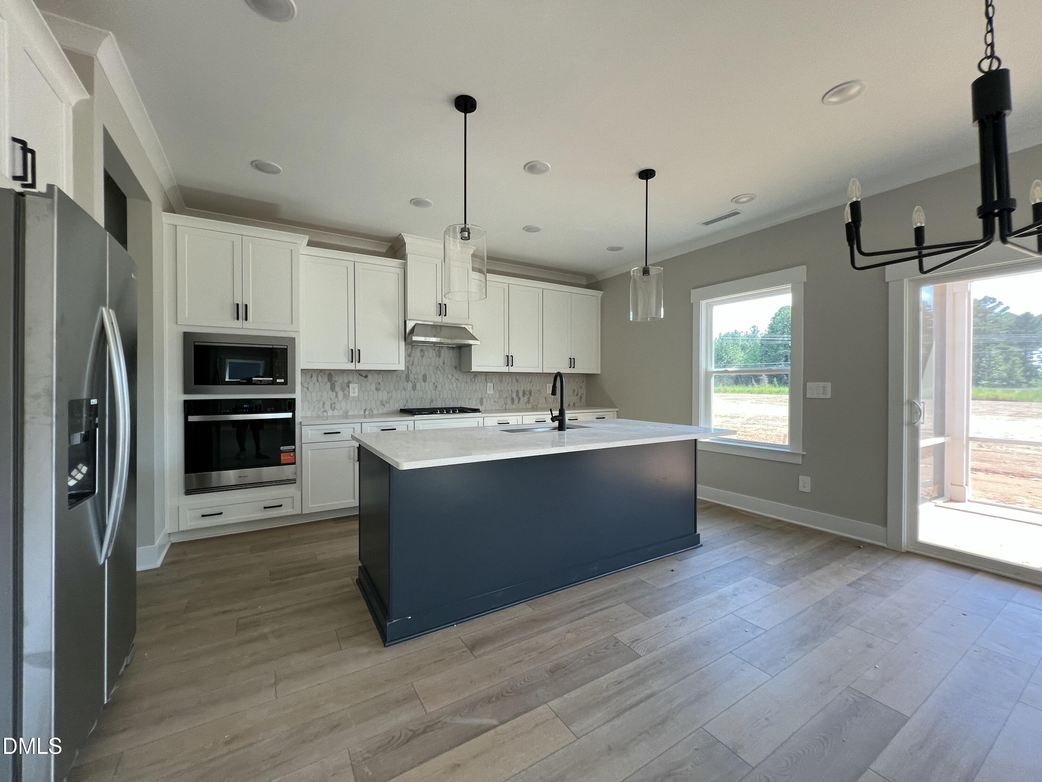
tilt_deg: +0.2
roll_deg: +0.0
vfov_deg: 89.9
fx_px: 391
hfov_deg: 106.2
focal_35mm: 13
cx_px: 521
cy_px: 391
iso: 64
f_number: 1.8
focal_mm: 1.57
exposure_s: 1/99
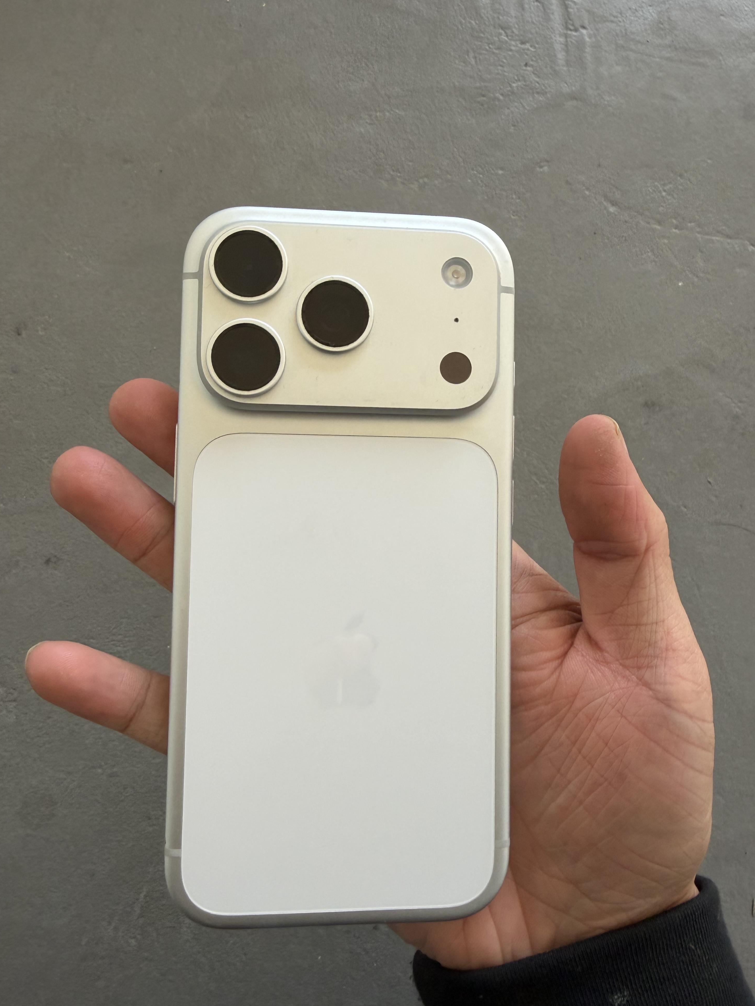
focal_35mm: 25
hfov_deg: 54.9
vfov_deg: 69.4
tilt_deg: -76.8
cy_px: 506
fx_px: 727
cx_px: 382
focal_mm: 2.22
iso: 160
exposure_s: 1/121
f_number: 2.2
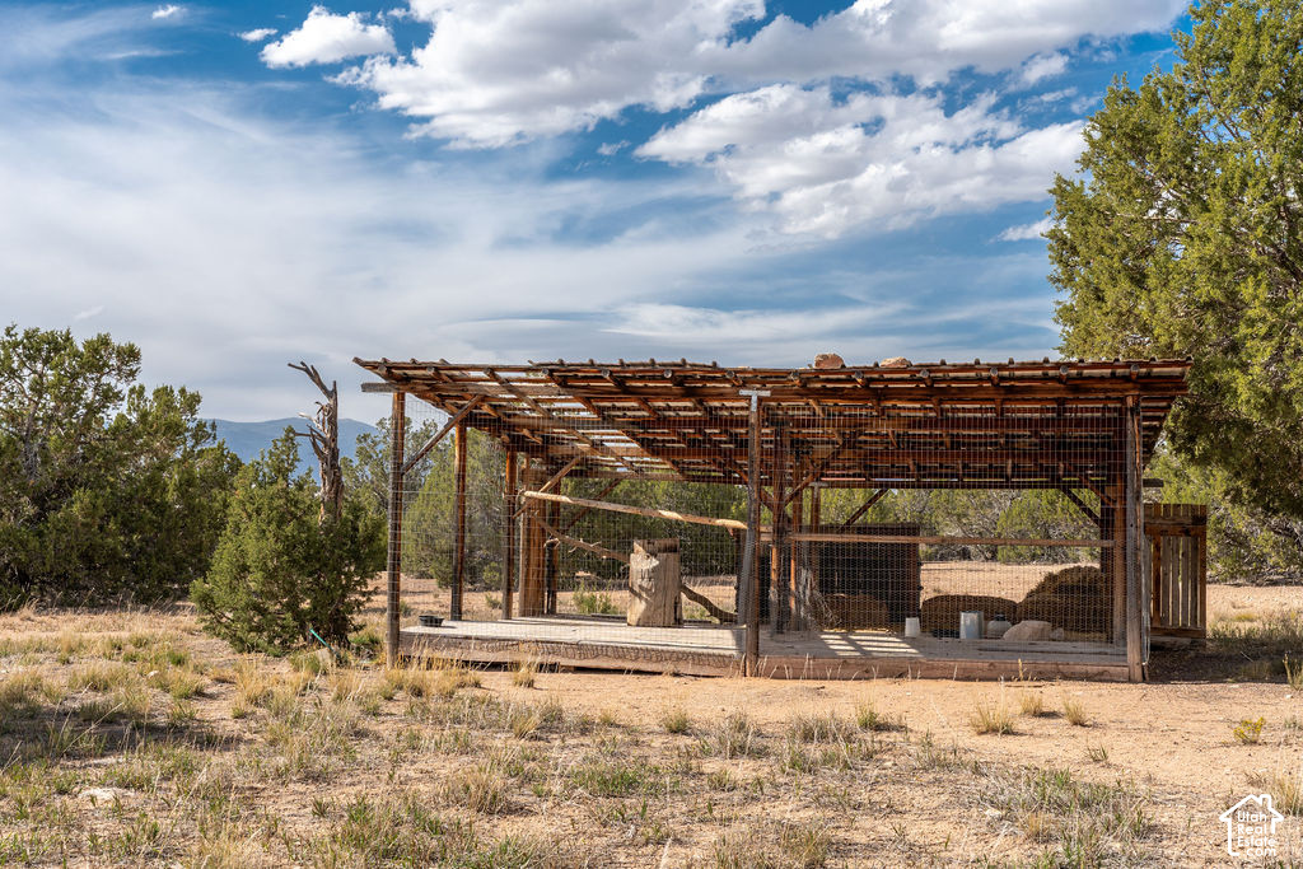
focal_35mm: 42
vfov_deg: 32.2
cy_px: 434
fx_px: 1506
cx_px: 652
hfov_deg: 46.8
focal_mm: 41.6
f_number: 11
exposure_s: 1/320
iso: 250
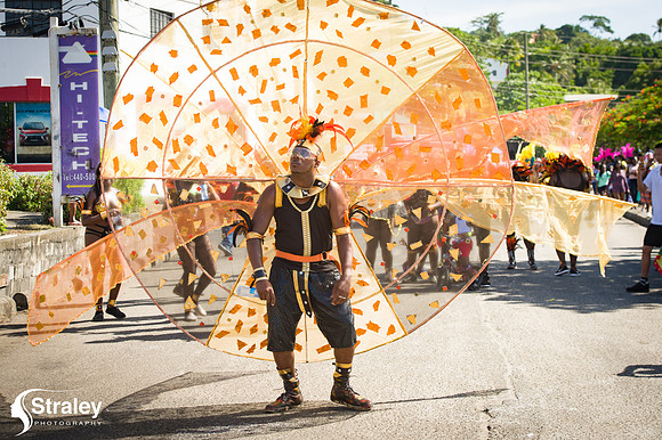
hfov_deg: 28.9
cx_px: 331
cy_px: 220
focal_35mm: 70
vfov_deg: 19.4
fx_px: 1286
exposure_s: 1/200
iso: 100
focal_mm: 70
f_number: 8
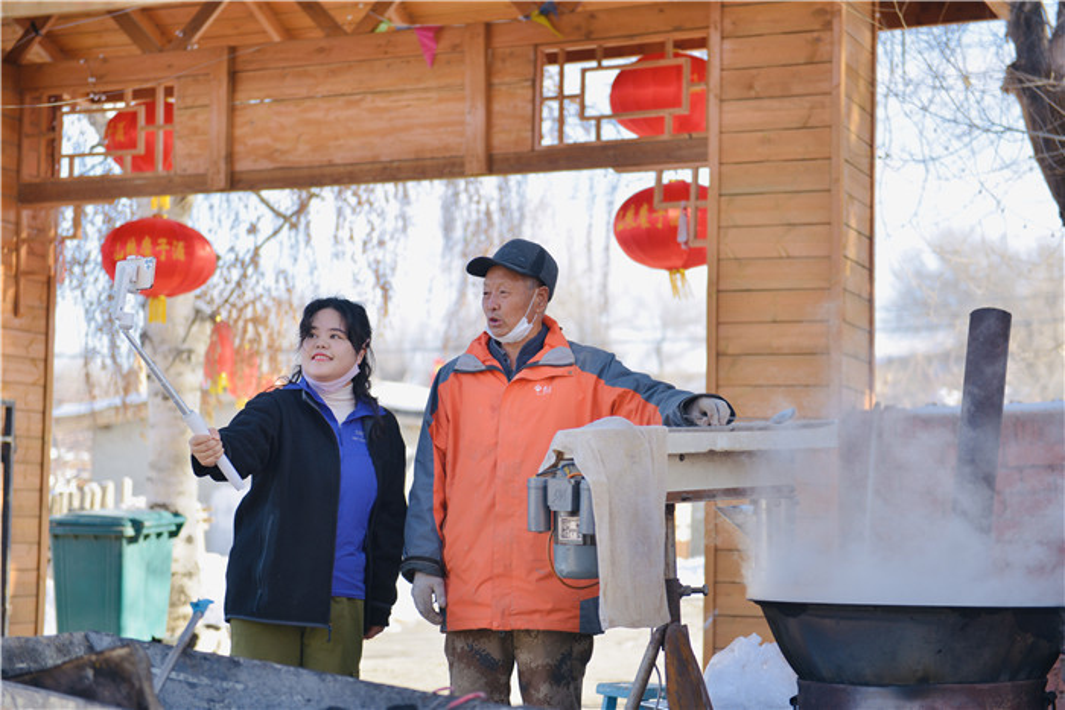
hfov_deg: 28.8
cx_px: 532
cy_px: 355
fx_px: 2071
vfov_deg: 19.5
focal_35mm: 70
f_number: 2.8
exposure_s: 1/500
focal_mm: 70
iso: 180
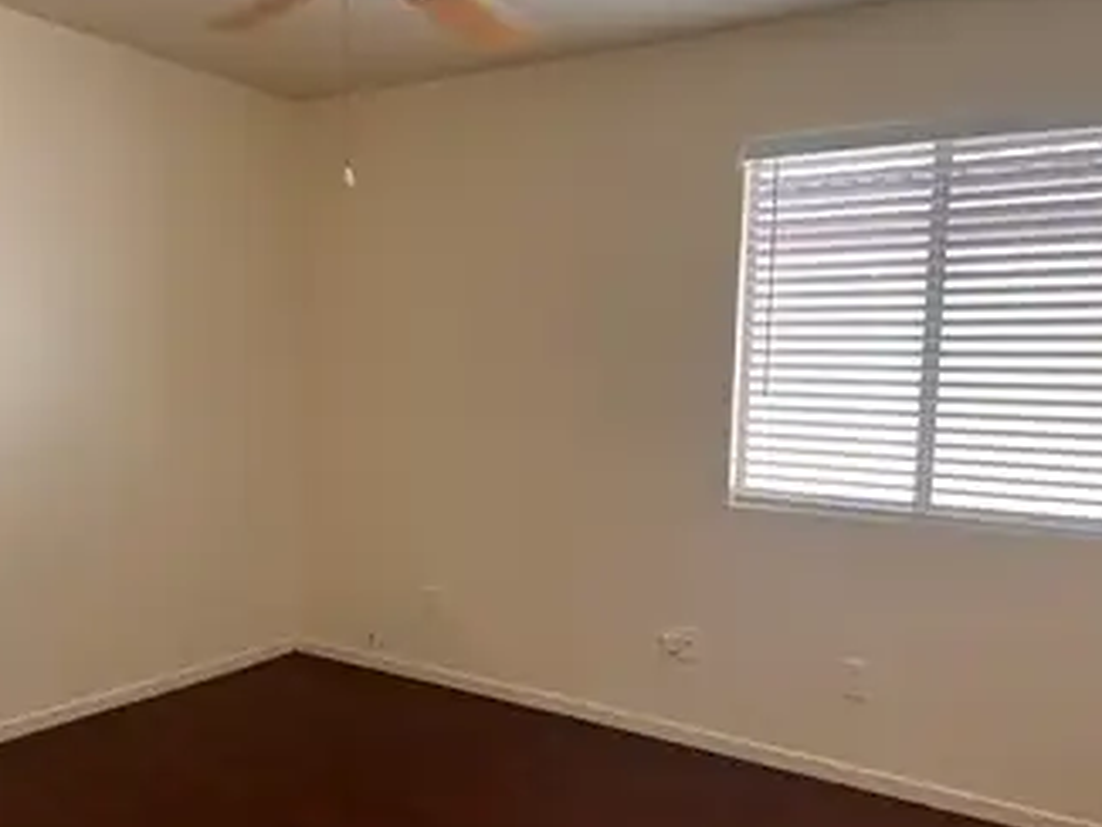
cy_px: 437
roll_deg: -1.0
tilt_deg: -4.6
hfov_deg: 56.7
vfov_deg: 44.2
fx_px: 1019
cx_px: 492
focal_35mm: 32
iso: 32
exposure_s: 1/138
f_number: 1.5
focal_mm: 5.7
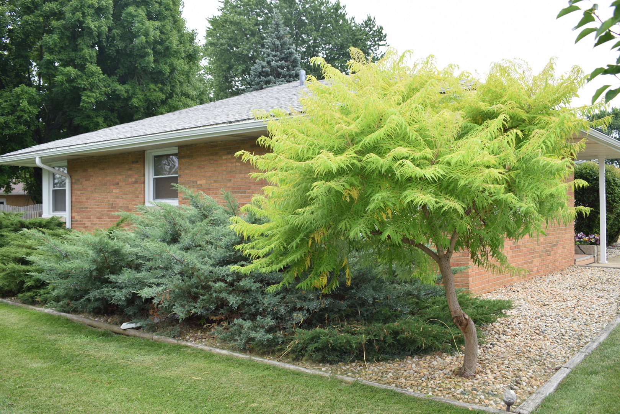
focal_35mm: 34
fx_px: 594
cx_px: 310
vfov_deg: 38.4
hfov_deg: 55.1
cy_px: 207
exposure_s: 1/125
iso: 100
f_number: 5.6
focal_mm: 23
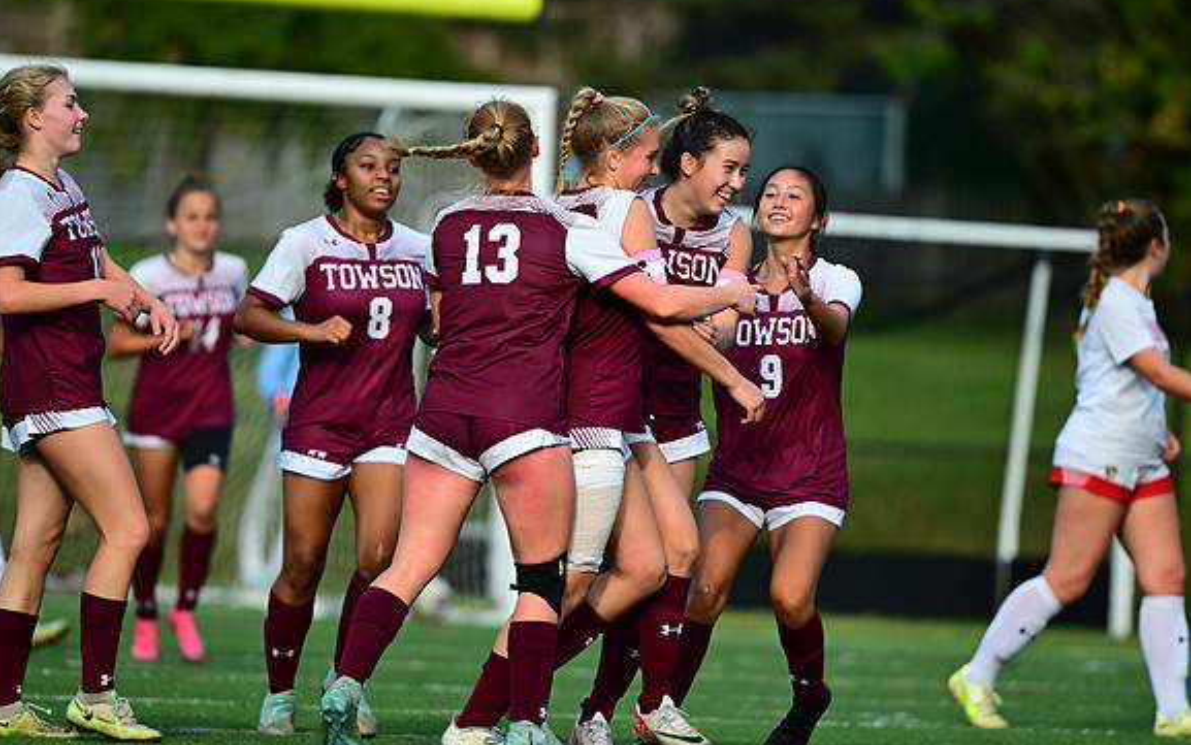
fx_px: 16624
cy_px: 368
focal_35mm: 512
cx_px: 594
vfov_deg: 2.6
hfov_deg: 4.1
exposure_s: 1/2000
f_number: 5.6
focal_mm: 500
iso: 900
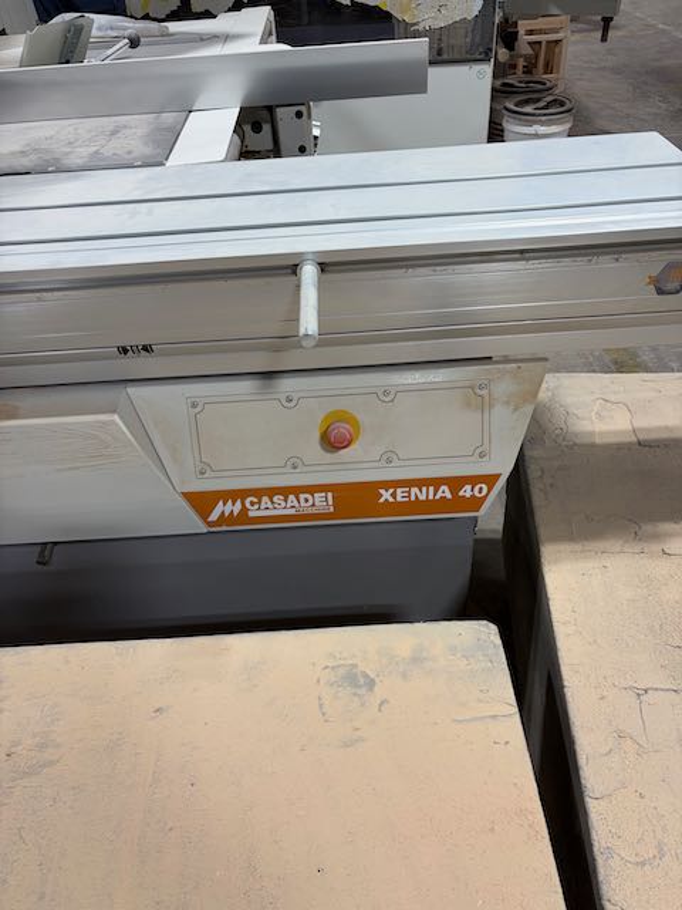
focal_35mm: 26
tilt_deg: -40.3
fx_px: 683
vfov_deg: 67.3
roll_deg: +4.1
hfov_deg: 53.1
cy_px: 455
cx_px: 341
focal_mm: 5.96
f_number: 1.6
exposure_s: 1/122
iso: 80
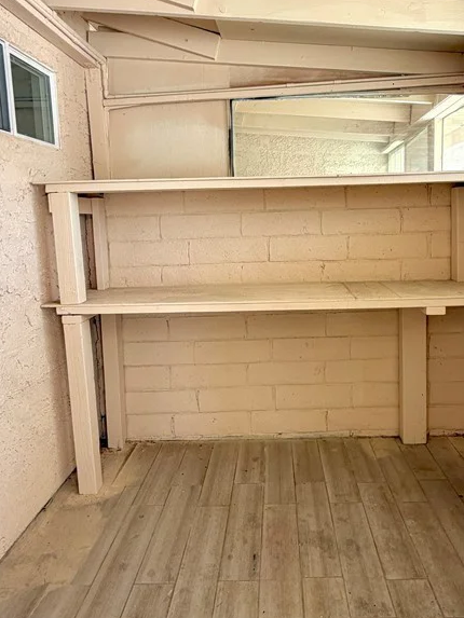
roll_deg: +2.7
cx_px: 274
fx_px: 447
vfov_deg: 69.1
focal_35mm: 25
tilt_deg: -6.1
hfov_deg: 54.6
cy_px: 271
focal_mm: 2.22
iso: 50
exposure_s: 1/121
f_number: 2.2
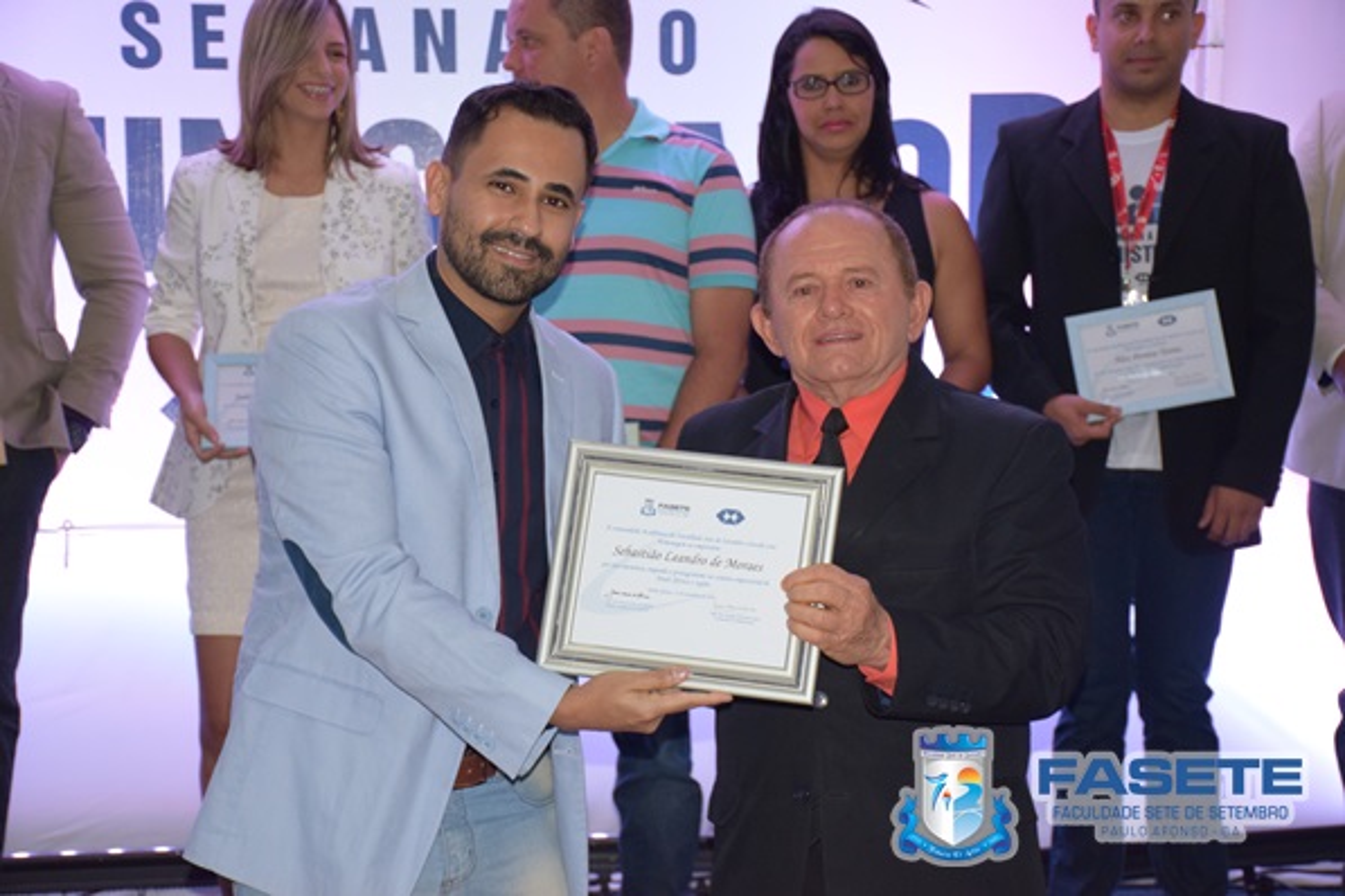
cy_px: 448
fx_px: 2914
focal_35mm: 78
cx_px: 672
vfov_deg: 17.5
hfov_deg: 26.0
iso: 1400
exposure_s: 1/60
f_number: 4.8
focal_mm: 52
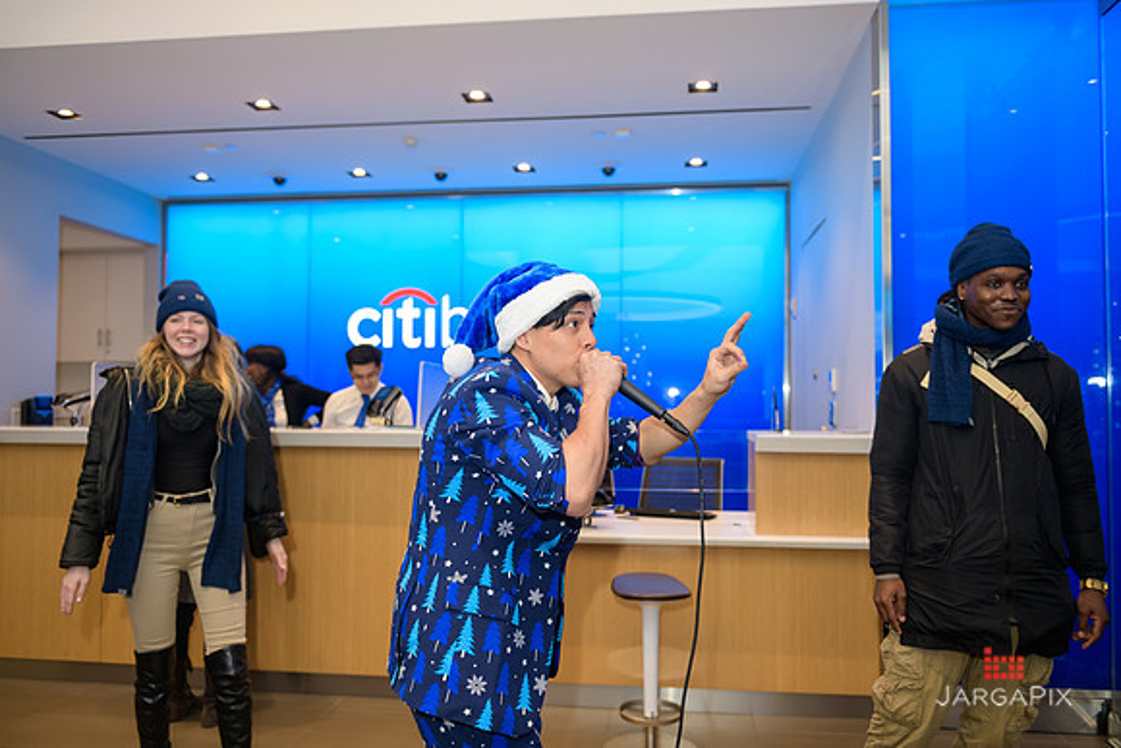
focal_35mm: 29
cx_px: 560
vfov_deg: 45.0
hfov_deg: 63.6
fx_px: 903
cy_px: 374
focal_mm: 29
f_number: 3.2
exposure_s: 1/125
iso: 400
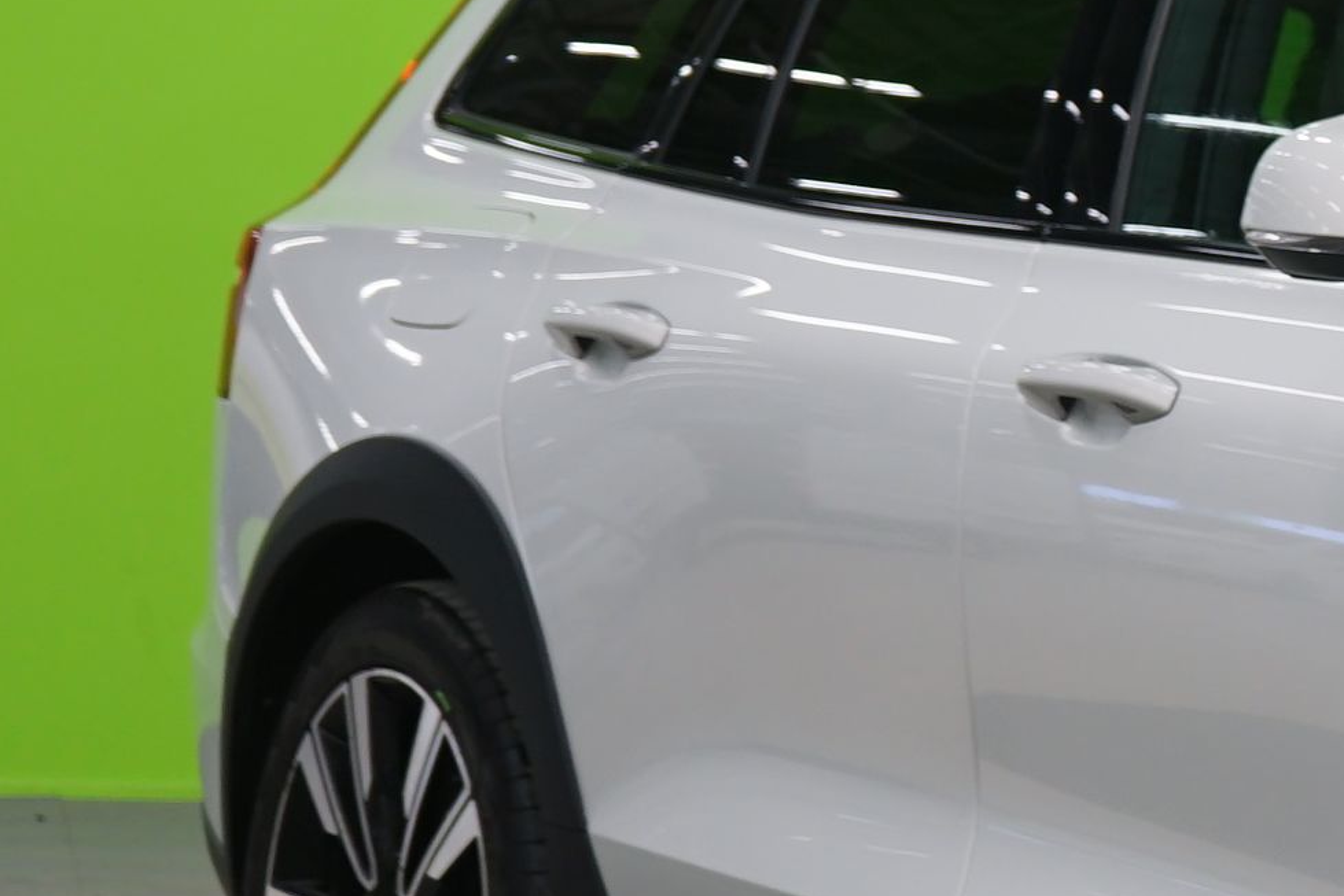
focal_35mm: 201
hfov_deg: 9.7
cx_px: 2383
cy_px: 517
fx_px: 7505
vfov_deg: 6.8
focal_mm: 50
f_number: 5
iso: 400
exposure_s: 1/8
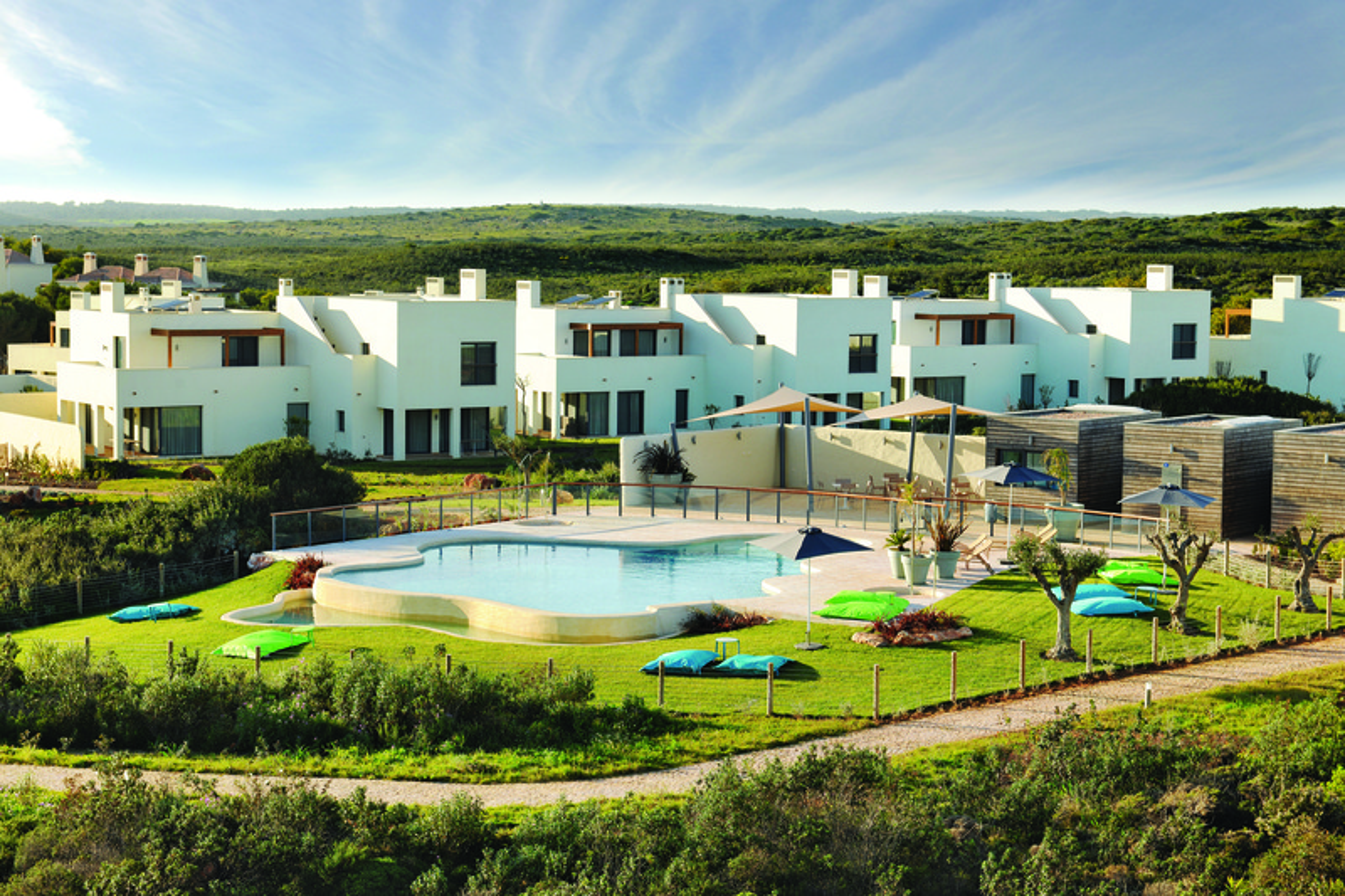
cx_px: 672
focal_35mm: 70
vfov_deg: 19.4
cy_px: 448
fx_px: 2615
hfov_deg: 28.8
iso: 100
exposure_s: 1/125
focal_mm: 70
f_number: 8
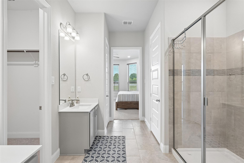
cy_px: 82
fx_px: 112
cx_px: 122
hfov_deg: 95.0
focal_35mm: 16
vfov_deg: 72.0
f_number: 8
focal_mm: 16.5
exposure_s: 1/15
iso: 400
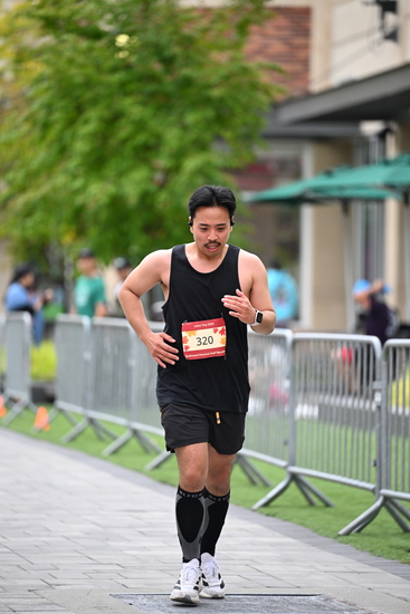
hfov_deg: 6.9
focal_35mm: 200
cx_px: 205
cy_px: 307
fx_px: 3414
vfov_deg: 10.3
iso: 1600
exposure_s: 1/3200
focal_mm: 200
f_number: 2.8
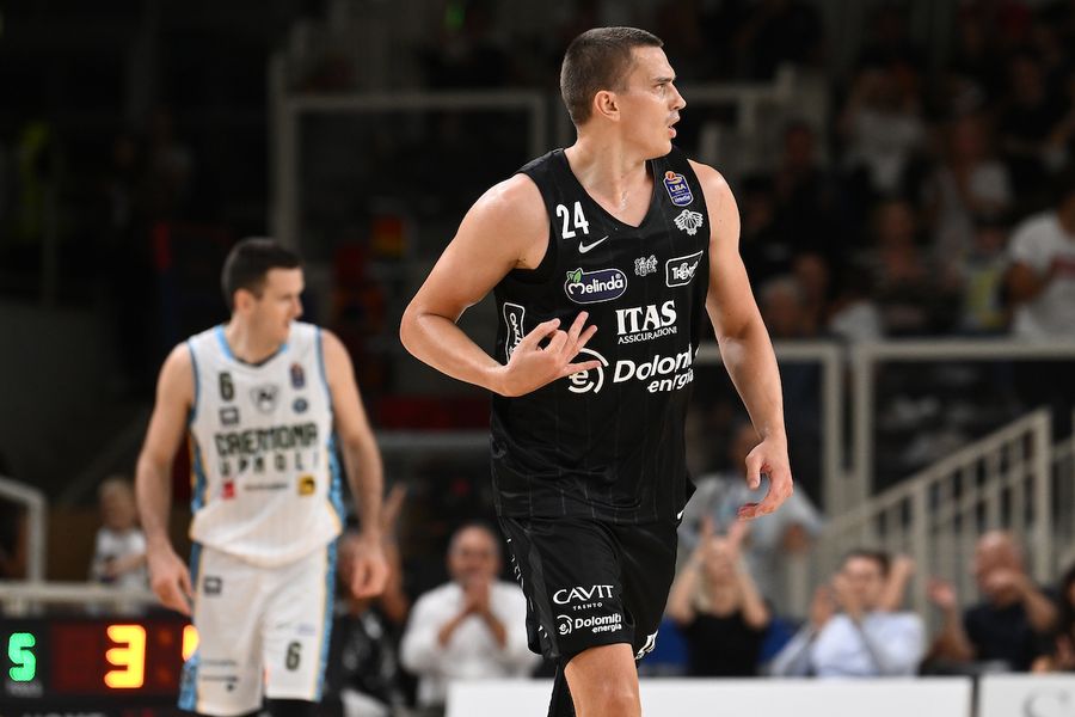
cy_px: 358
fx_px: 5972
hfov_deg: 10.3
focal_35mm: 200
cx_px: 538
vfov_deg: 6.9
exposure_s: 1/1600
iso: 2000
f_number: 3.5
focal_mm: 200
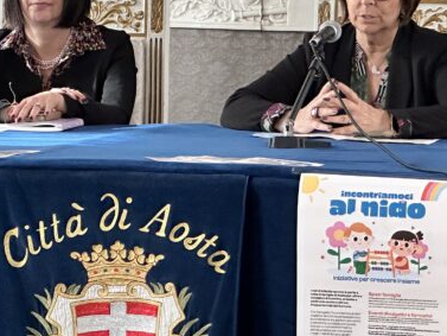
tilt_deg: +0.8
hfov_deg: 9.4
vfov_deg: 7.1
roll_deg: -0.3
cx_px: 363
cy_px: -61
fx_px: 2700
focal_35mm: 209
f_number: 2.8
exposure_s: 1/100
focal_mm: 9
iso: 200
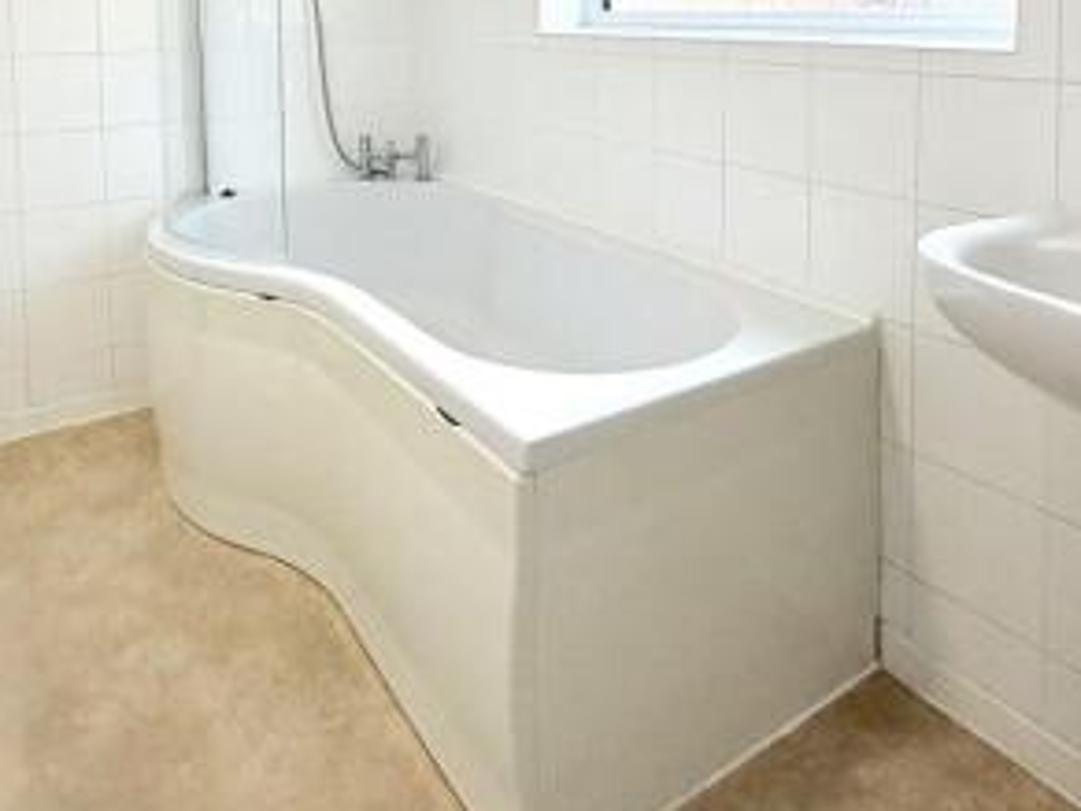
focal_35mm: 28
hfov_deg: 63.4
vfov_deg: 44.6
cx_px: 516
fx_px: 874
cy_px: 61
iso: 160
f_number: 2.2
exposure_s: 1/100
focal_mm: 2.22
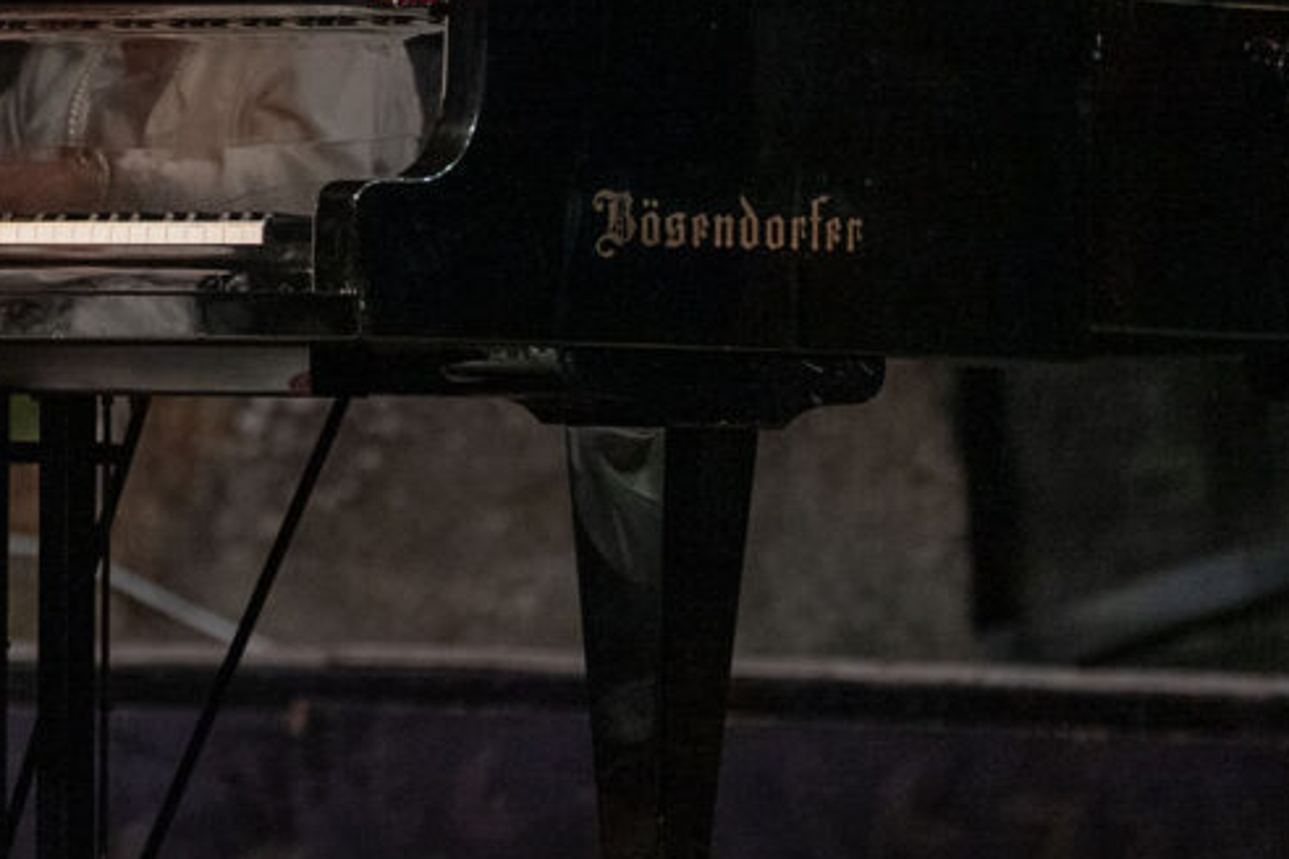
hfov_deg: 4.1
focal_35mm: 502
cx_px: 47
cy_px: 17
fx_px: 17985
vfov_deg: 2.7
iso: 1600
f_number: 2.8
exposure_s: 1/125
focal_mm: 192.9
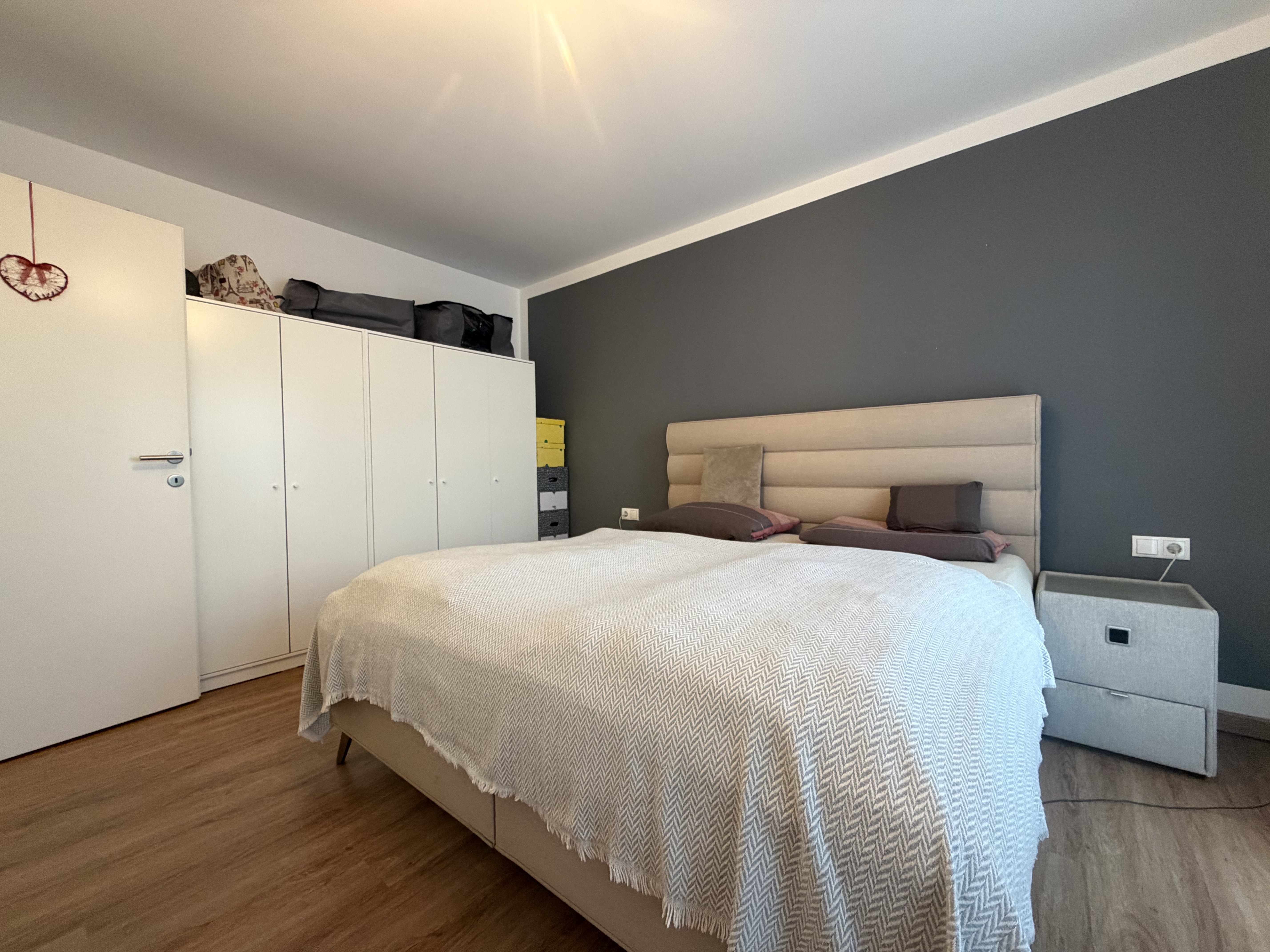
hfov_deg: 102.1
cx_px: 635
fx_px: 514
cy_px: 476
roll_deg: +0.9
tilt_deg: -1.1
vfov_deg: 85.7
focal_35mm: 14
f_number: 2.2
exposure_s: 1/50
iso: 320
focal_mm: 2.22
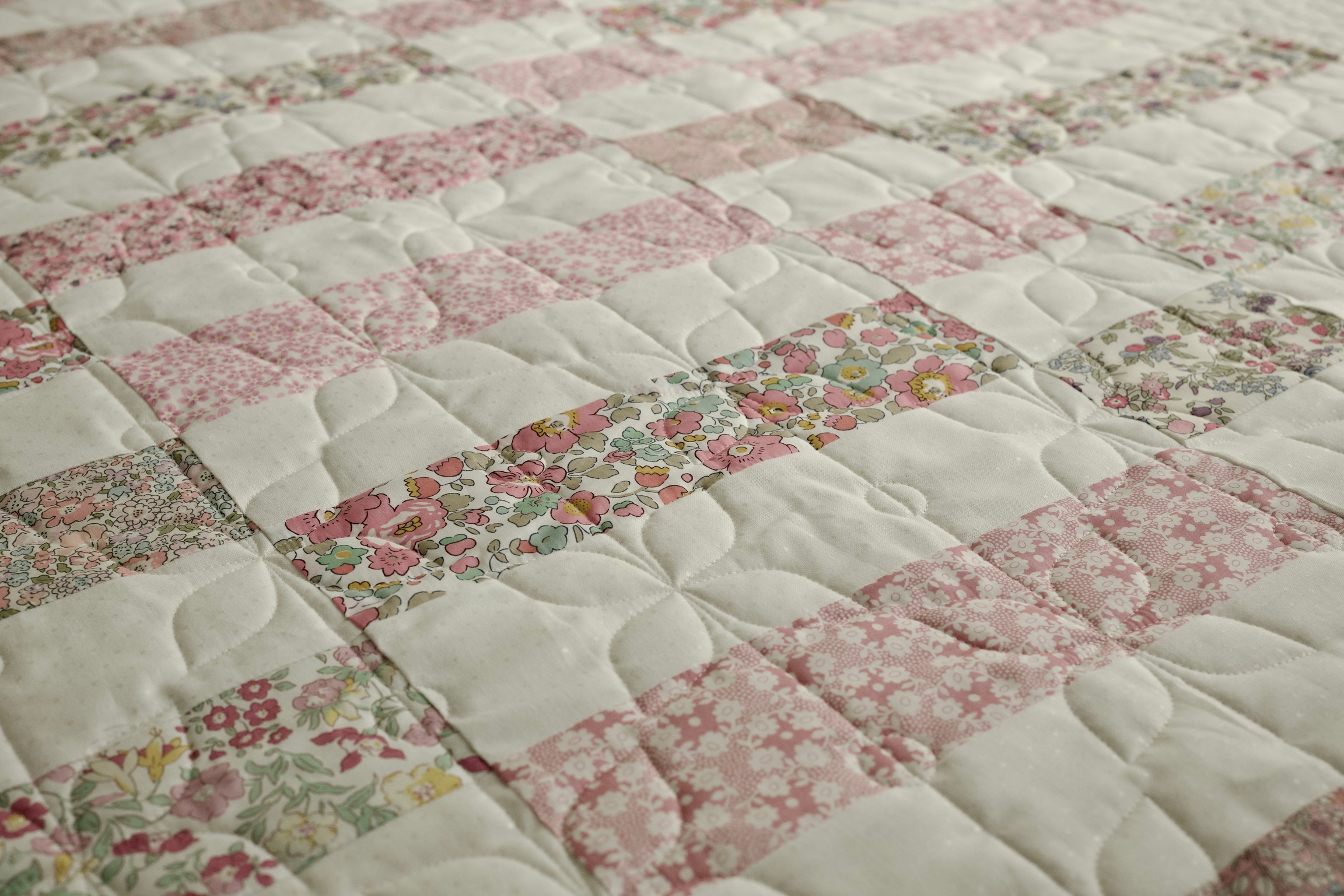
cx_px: 672
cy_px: 448
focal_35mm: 40
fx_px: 1512
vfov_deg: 33.0
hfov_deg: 47.9
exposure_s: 1/100
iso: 400
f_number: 5.6
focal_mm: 27
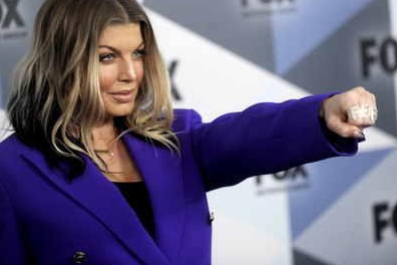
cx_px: 178
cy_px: 116
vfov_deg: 7.8
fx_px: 1941
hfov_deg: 11.7
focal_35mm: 176
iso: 1600
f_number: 4
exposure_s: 1/250
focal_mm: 155
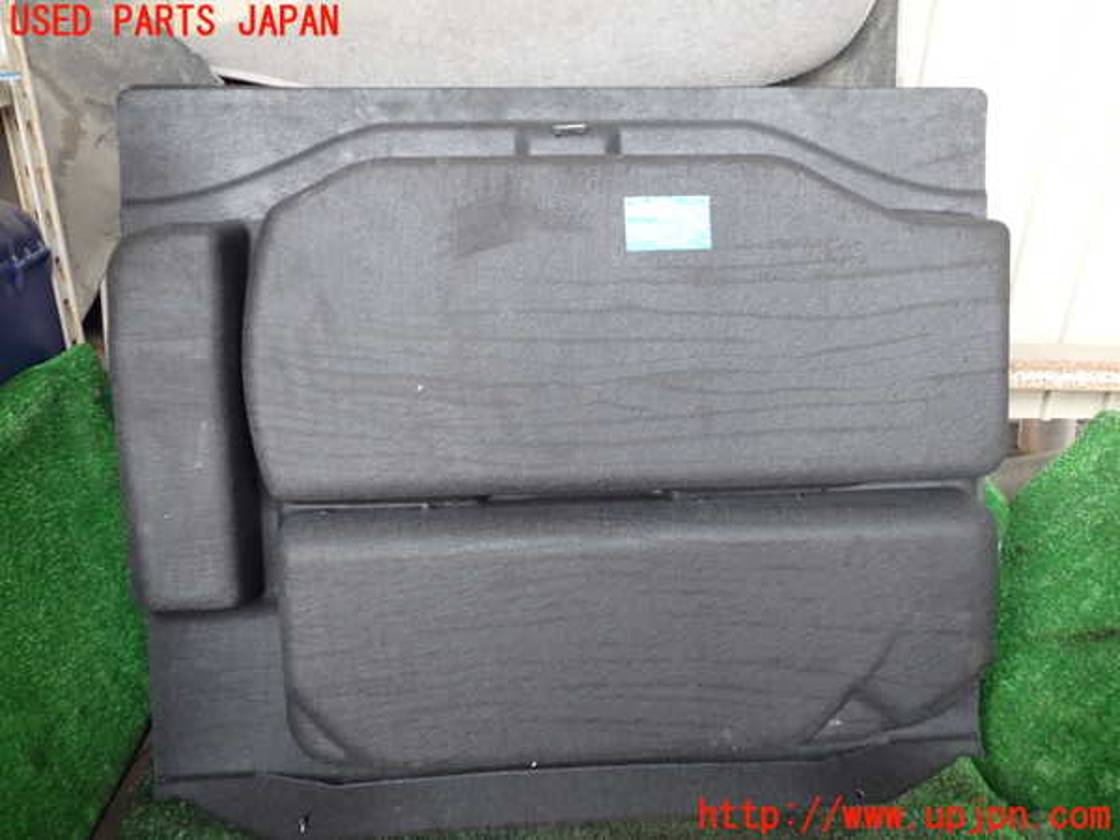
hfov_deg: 60.0
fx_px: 971
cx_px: 560
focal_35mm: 30
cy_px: 420
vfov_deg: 46.8
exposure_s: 1/50
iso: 200
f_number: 2.3
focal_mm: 5.4
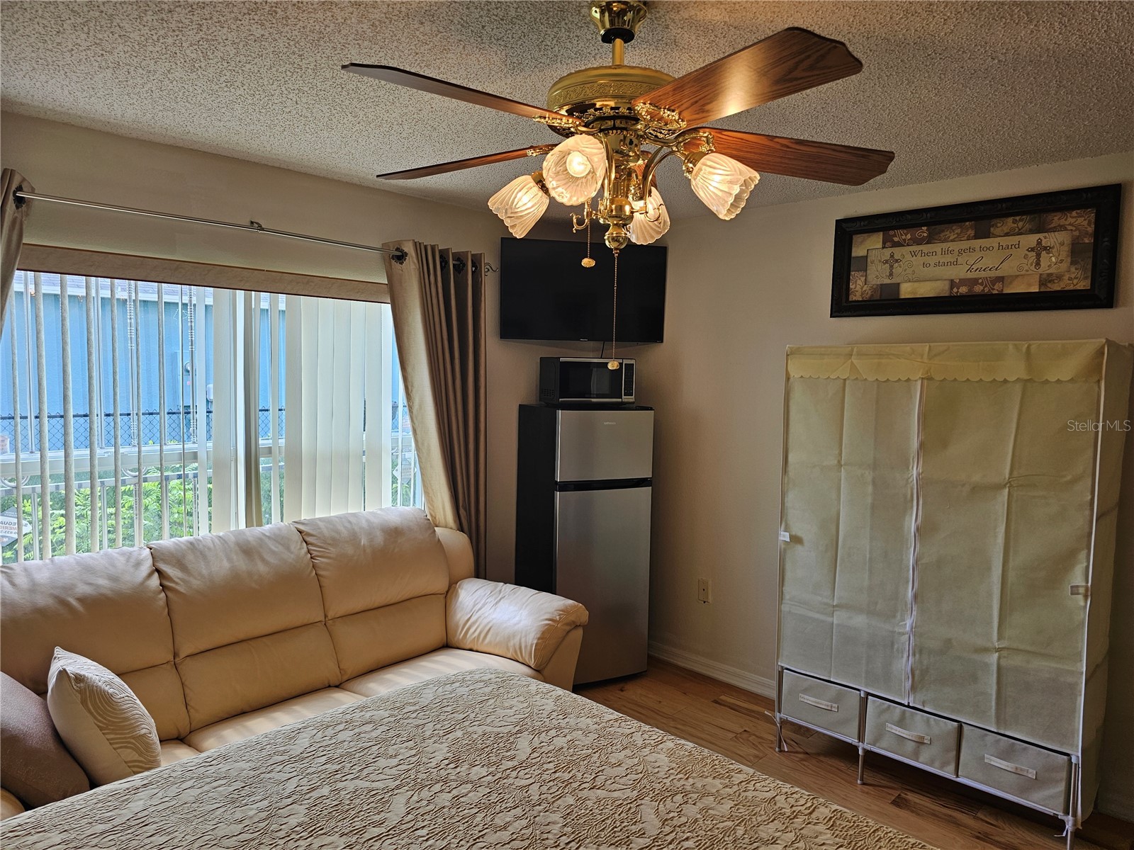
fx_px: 753
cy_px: 425
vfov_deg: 58.9
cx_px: 567
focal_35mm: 23
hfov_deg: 73.9
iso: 40
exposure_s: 1/120
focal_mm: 6.3
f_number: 1.7
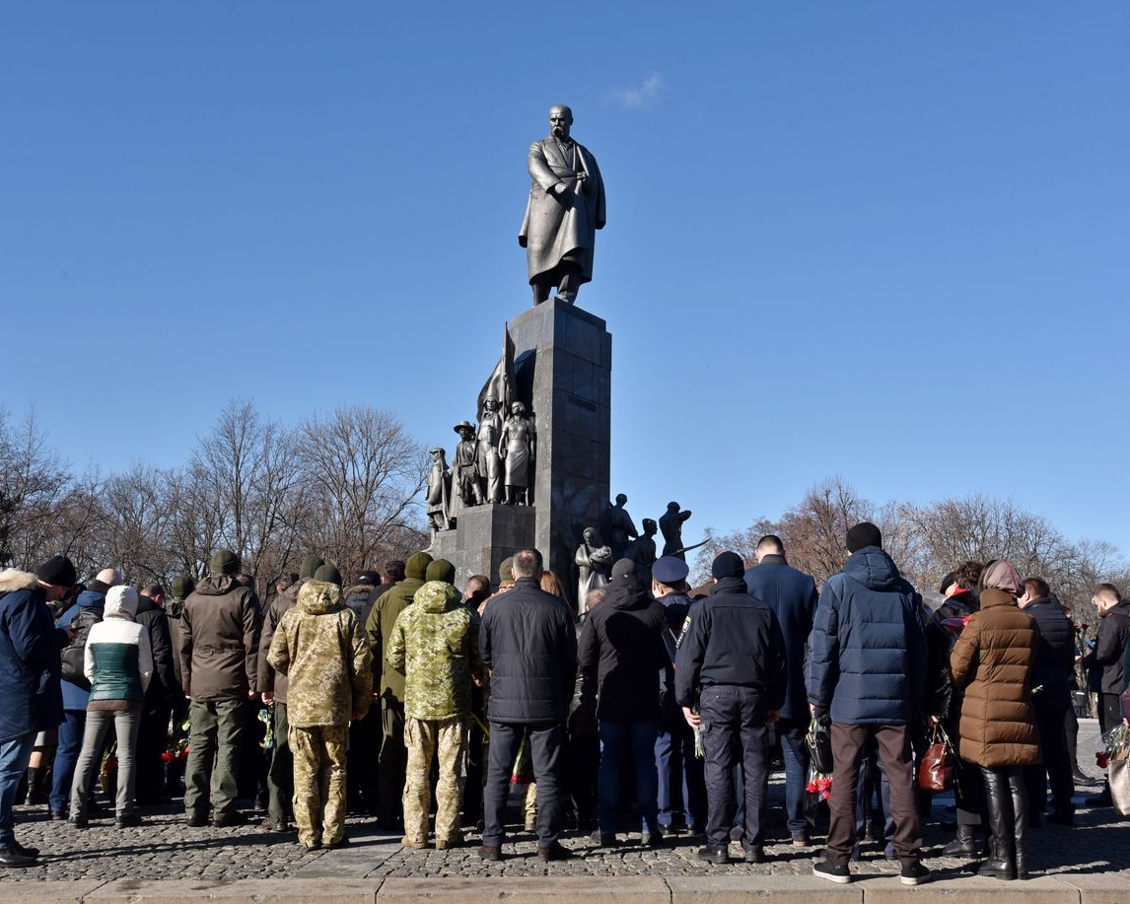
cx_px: 585
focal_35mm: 39
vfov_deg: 38.2
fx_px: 1304
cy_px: 447
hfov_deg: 46.8
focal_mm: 34
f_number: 10
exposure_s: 1/640
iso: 320
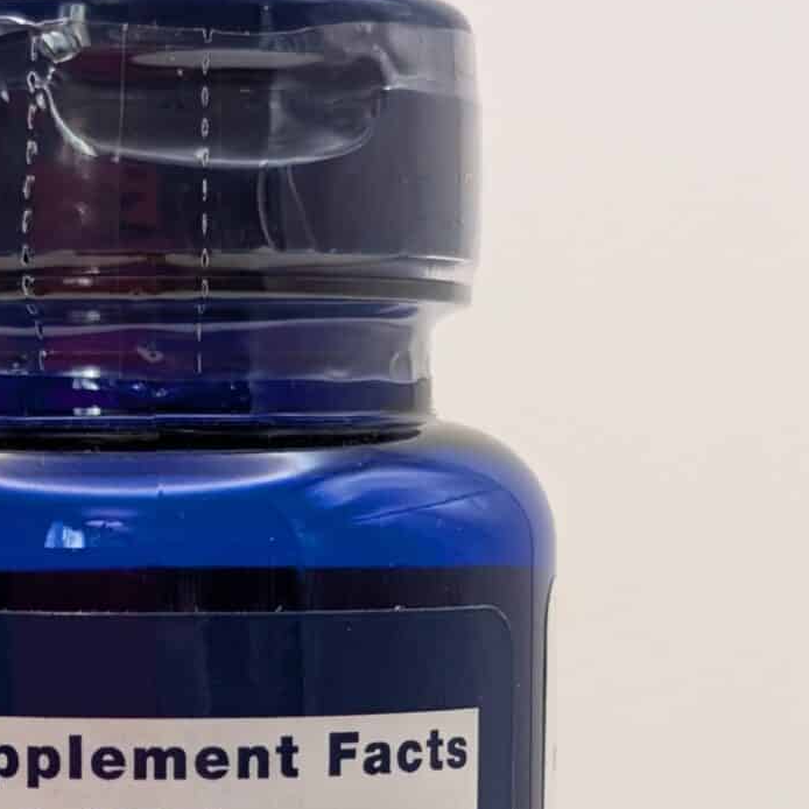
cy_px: 1088
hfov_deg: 13.6
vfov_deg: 13.1
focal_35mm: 128
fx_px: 3384
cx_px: 234
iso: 128
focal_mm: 6.9
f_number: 1.68
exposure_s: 1/107
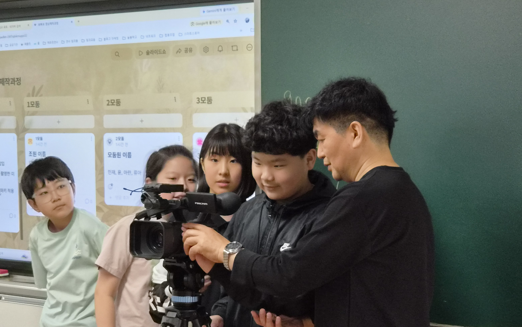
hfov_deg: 22.0
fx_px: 1337
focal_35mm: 94
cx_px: 203
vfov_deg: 13.9
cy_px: 227
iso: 400
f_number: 2.4
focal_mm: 7
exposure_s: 1/120
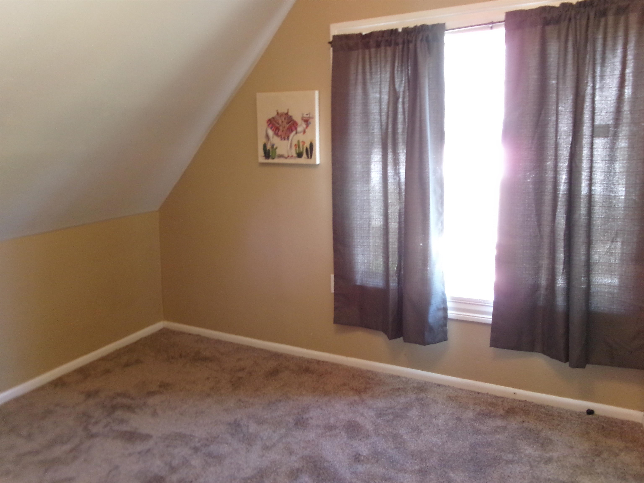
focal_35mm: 28
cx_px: 322
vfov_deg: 49.7
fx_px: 521
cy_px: 242
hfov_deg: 63.4
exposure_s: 1/20
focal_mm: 5.1
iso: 400
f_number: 3.9
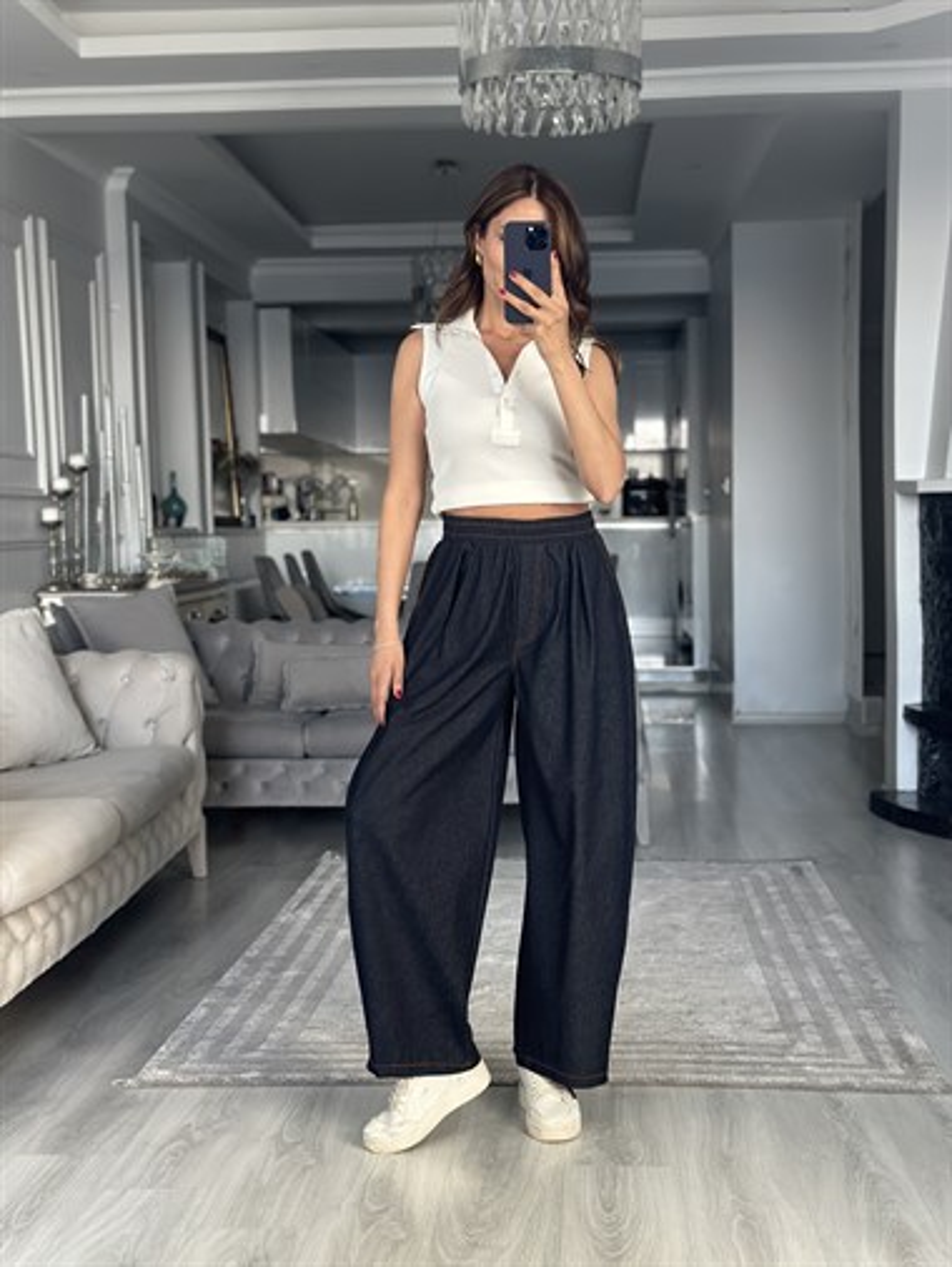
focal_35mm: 48
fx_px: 1759
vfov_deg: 39.6
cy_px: 634
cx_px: 476
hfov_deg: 30.3
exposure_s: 1/60
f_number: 1.78
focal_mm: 6.86
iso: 160
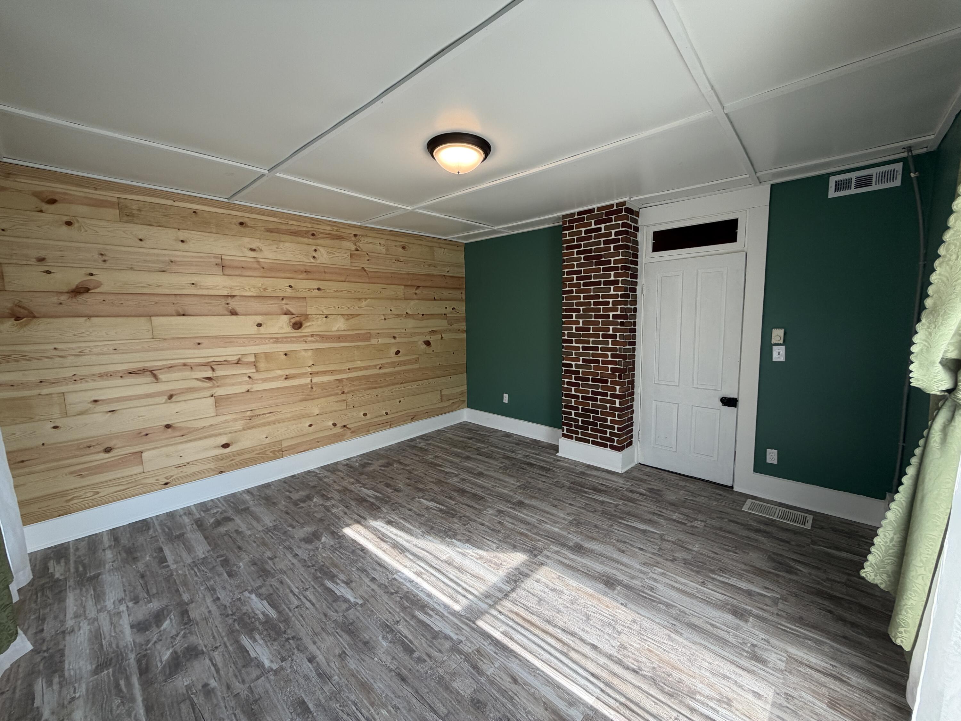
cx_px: 480
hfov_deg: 102.1
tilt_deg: -7.8
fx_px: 389
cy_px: 360
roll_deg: +0.9
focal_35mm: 14
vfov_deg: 85.7
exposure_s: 1/121
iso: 80
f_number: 2.2
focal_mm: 2.22
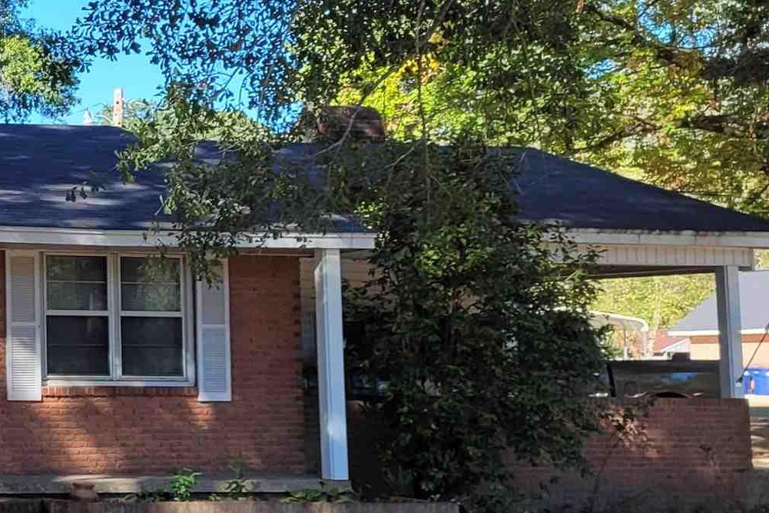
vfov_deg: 16.4
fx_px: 1773
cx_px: -323
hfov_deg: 21.3
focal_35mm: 83
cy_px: 227
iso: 40
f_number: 1.8
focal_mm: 5.4
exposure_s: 1/675
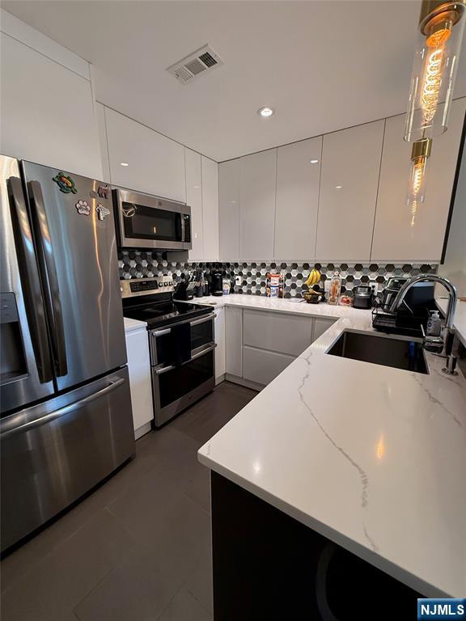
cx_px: 233
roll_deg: -0.6
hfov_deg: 85.7
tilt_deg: -11.1
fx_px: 251
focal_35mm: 14
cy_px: 310
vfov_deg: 102.1
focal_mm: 2.22
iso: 250
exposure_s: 1/120
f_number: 2.2
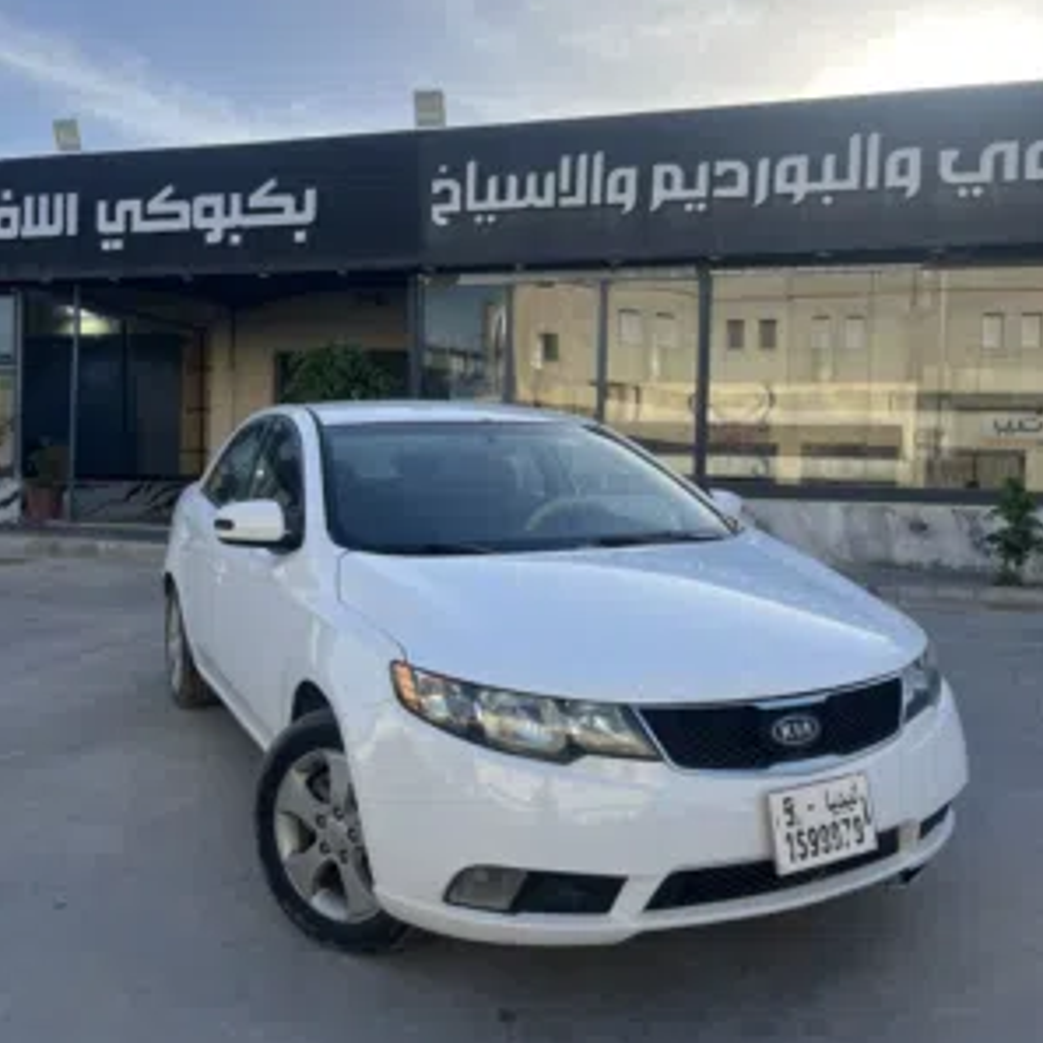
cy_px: 502
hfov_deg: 52.5
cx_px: 523
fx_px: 1057
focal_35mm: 31
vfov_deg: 52.5
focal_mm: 5.1
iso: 50
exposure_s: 1/2179
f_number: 1.6
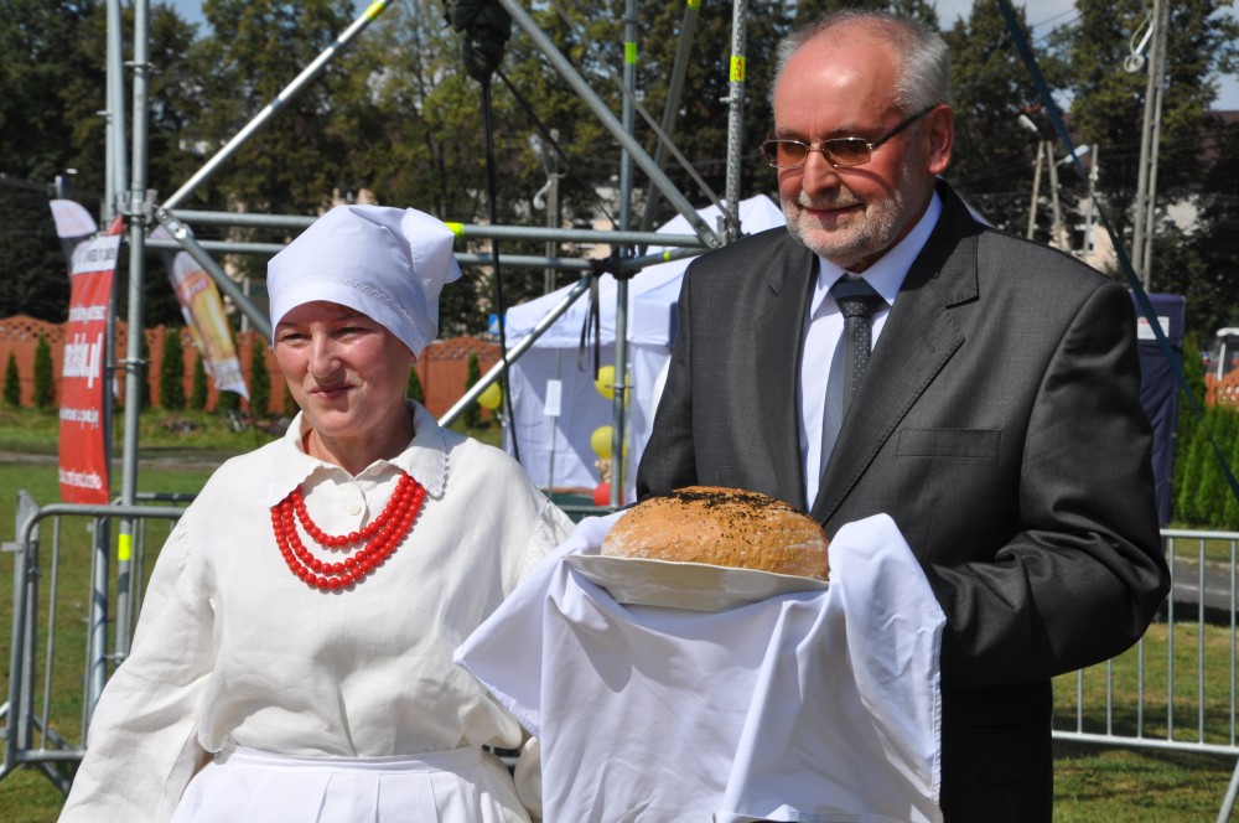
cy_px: 412
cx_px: 620
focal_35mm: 99
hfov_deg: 20.6
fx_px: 3403
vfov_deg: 13.8
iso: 200
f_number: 11
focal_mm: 66
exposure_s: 1/500
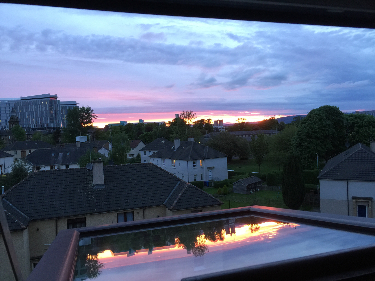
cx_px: 188
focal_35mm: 29
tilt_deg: -1.9
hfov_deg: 61.7
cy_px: 140
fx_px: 314
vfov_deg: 48.2
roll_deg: +1.9
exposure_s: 1/17
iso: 50
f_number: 2.2
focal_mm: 4.15
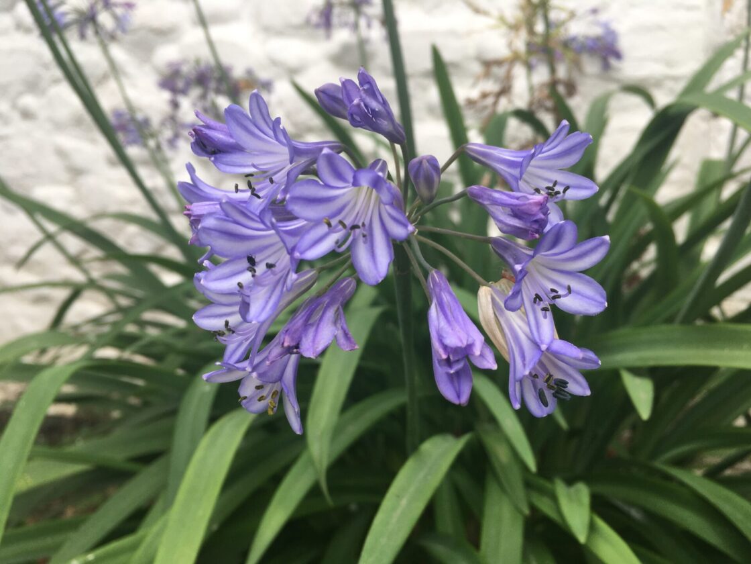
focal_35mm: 29
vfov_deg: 48.2
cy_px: 282
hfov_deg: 61.7
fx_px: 629
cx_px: 376
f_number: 2.2
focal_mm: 4.15
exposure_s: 1/197
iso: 25
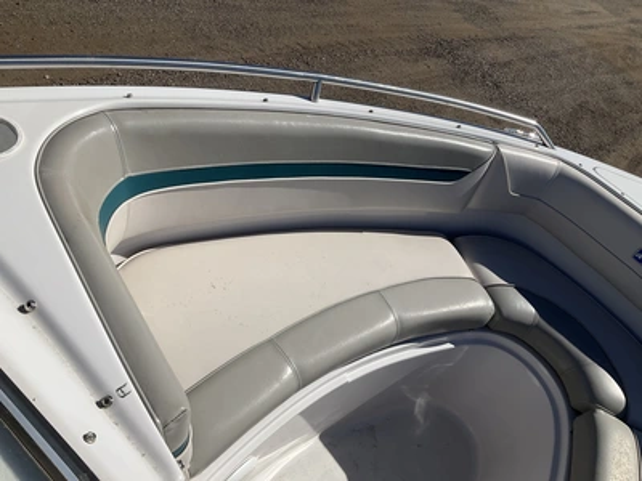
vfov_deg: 48.2
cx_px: 321
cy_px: 240
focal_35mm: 29
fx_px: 538
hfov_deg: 61.7
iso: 25
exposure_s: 1/4785
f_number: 1.8
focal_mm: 3
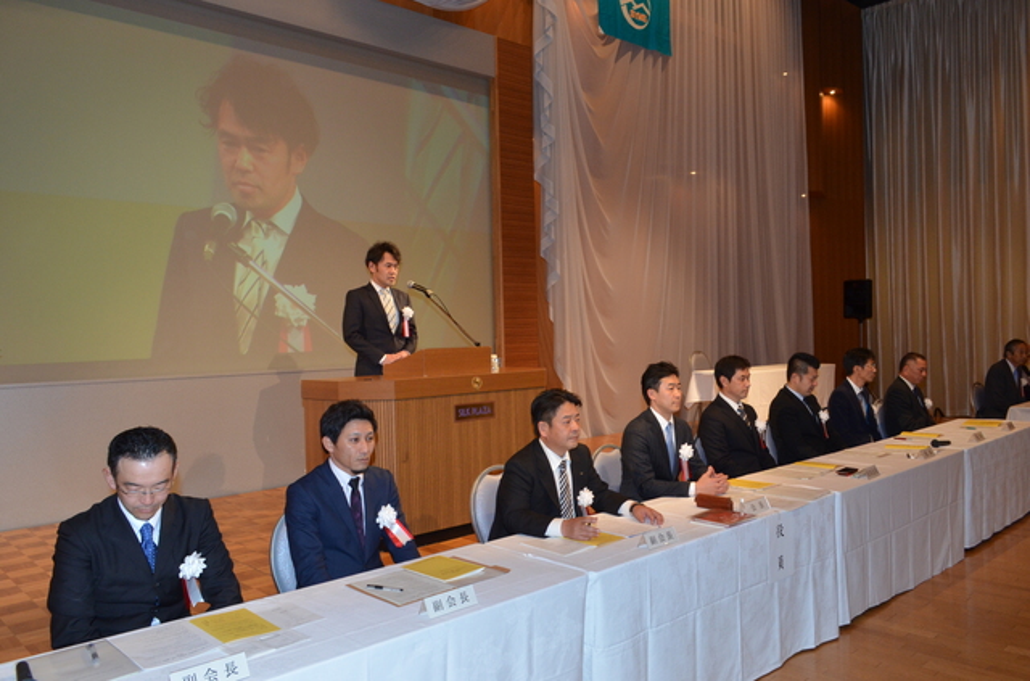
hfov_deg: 67.5
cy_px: 340
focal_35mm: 27
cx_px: 515
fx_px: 770
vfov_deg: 47.7
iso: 800
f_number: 7.1
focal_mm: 18
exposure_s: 1/60
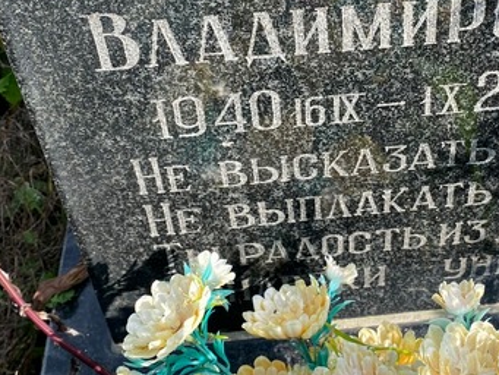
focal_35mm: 61
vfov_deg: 23.7
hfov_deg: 31.1
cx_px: 372
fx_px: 880
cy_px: 72
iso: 32
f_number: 1.8
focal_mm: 4.25
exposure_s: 1/640
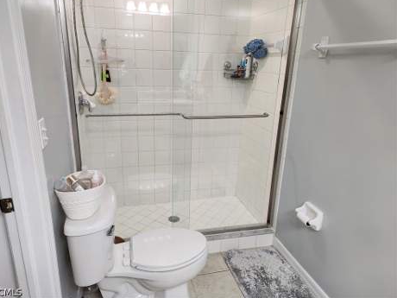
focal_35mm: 24
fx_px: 275
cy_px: 143
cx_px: 191
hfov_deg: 71.6
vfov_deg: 56.8
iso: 320
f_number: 1.8
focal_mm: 5.4
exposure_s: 1/120
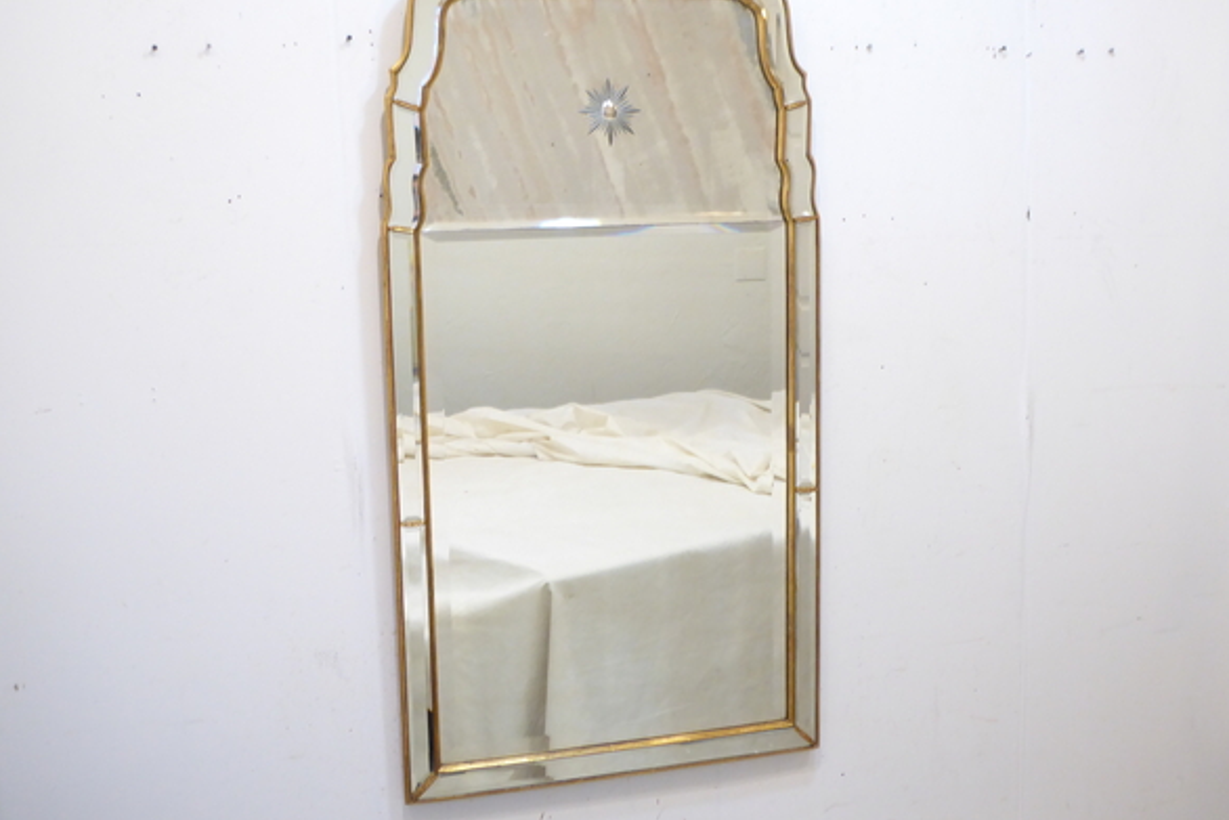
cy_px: 392
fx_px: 1673
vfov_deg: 27.5
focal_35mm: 49
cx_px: 627
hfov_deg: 40.3
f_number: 3.9
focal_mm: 7.8
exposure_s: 1/15
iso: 400
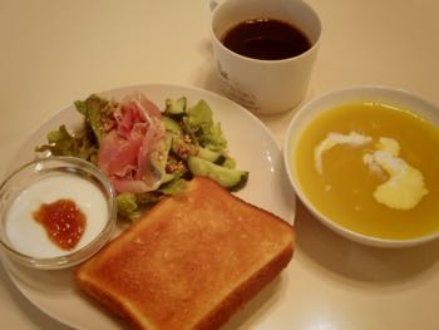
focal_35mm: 47
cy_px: 165
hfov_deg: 40.4
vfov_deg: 30.9
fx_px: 596
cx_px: 220
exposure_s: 1/200
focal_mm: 8.5
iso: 1600
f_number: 2.8
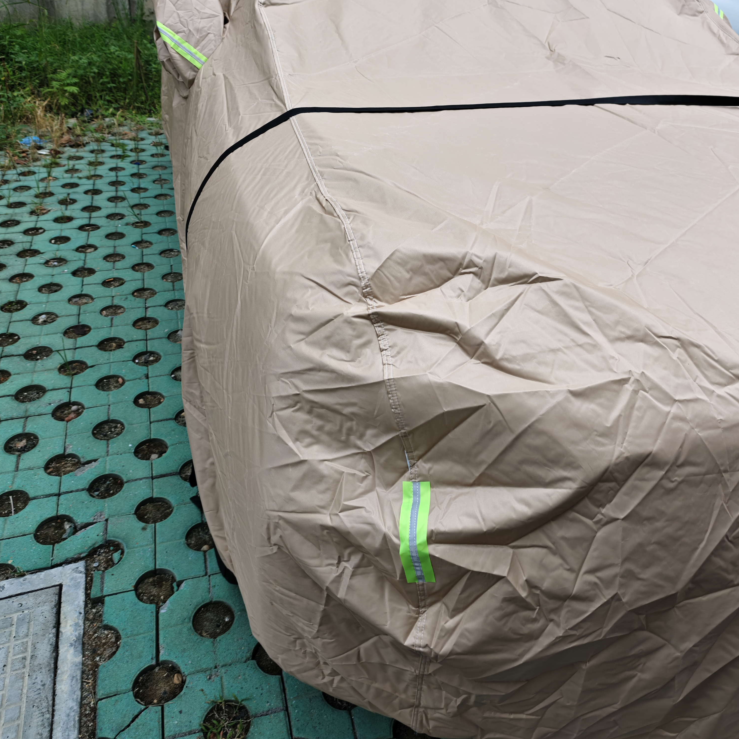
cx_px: 375
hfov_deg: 57.3
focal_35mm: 28
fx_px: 676
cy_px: 243
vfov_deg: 56.0
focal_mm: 6.45
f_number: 1.68
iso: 50
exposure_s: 1/225
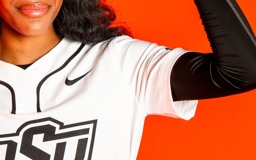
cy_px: 66
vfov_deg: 7.5
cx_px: 6
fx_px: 1228
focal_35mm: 176
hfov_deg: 11.8
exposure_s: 1/200
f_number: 9
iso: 160
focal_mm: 53
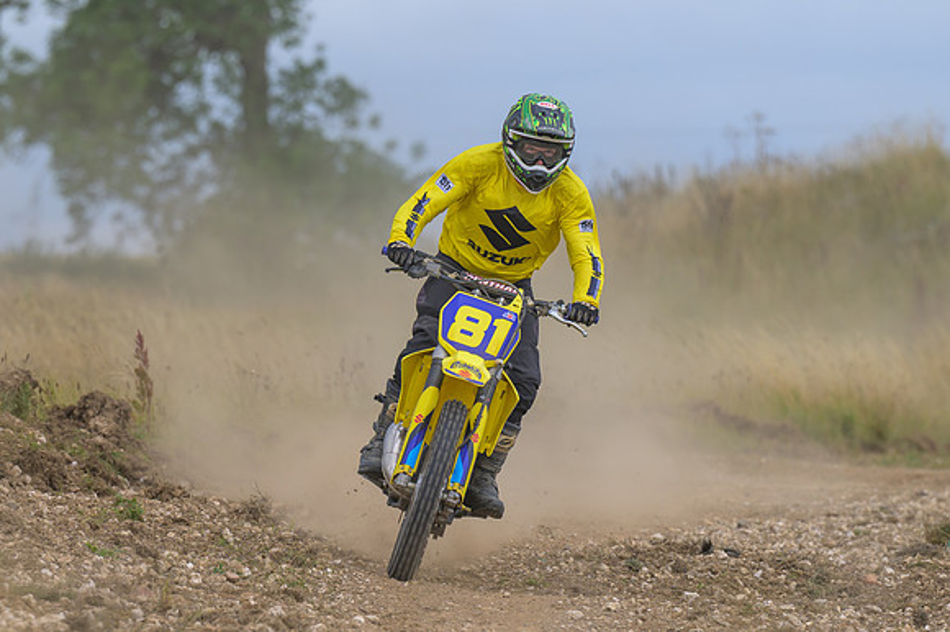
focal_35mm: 399
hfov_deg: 5.2
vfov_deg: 3.4
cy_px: 404
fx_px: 10516
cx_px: 503
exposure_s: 1/400
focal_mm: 200
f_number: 4
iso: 64
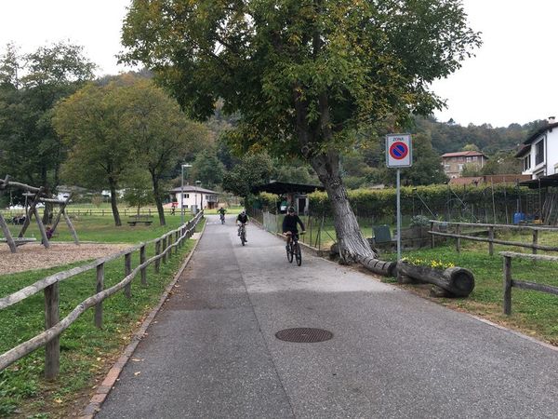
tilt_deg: +4.3
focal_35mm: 29
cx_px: 279
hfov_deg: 61.7
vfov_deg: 48.2
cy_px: 210
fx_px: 467
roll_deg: -2.9
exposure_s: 1/125
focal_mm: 4.15
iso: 25
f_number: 2.2
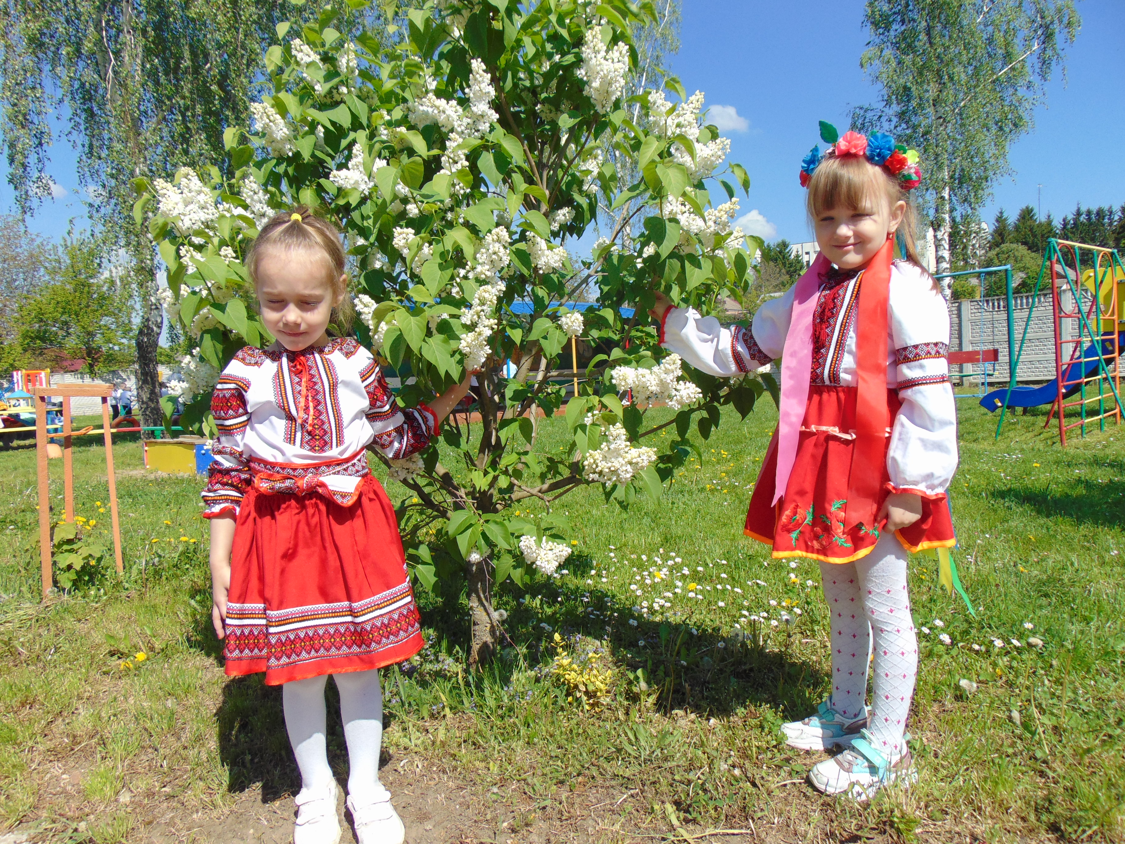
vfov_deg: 54.9
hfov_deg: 69.4
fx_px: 812
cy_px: 422
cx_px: 562
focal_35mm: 25
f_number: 7.7
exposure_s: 1/250
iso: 80
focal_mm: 4.5
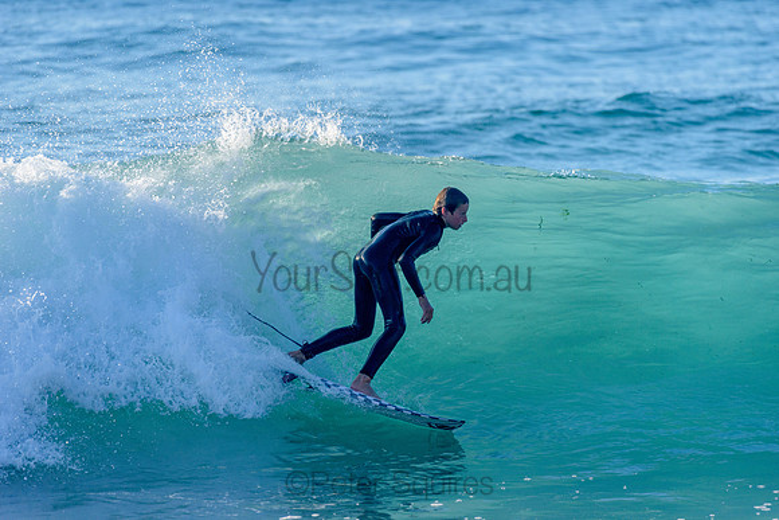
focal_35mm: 500
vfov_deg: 2.8
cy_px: 260
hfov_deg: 4.1
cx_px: 390
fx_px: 10821
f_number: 5.6
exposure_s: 1/2000
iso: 320
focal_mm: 500
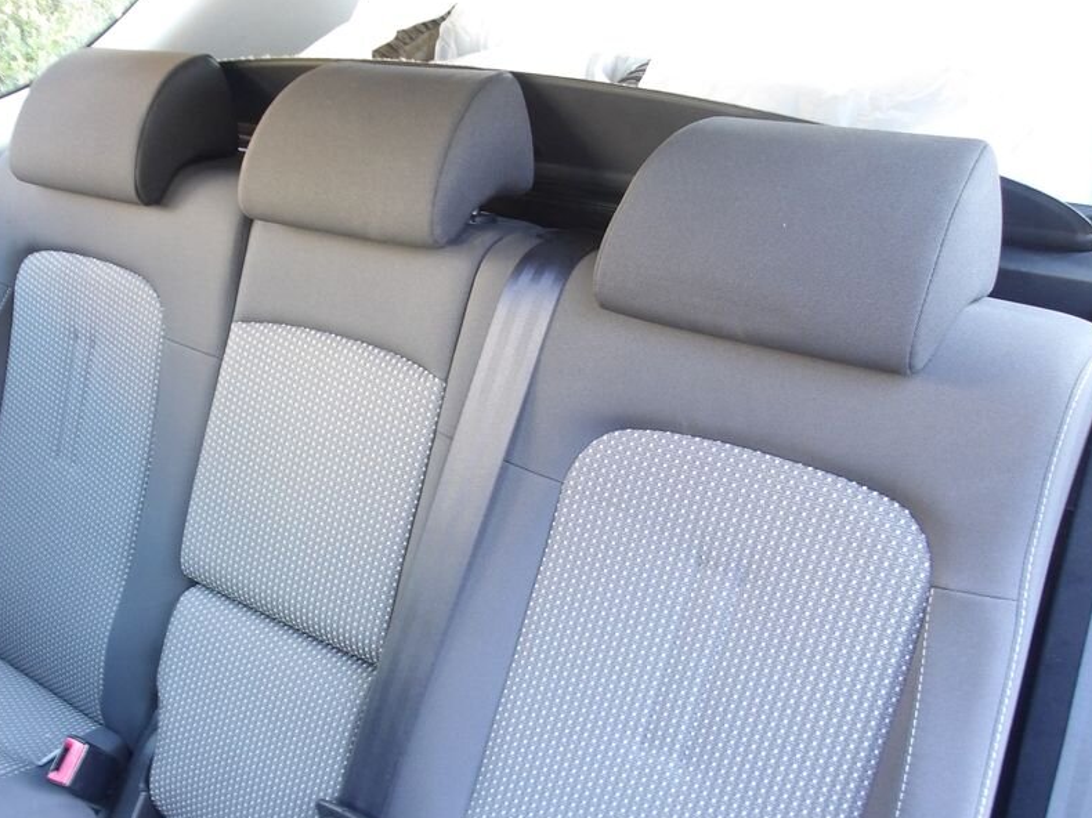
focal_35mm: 35
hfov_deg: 52.0
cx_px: 404
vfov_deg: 40.5
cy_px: 500
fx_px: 1104
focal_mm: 4.9
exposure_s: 1/15
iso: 200
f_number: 3
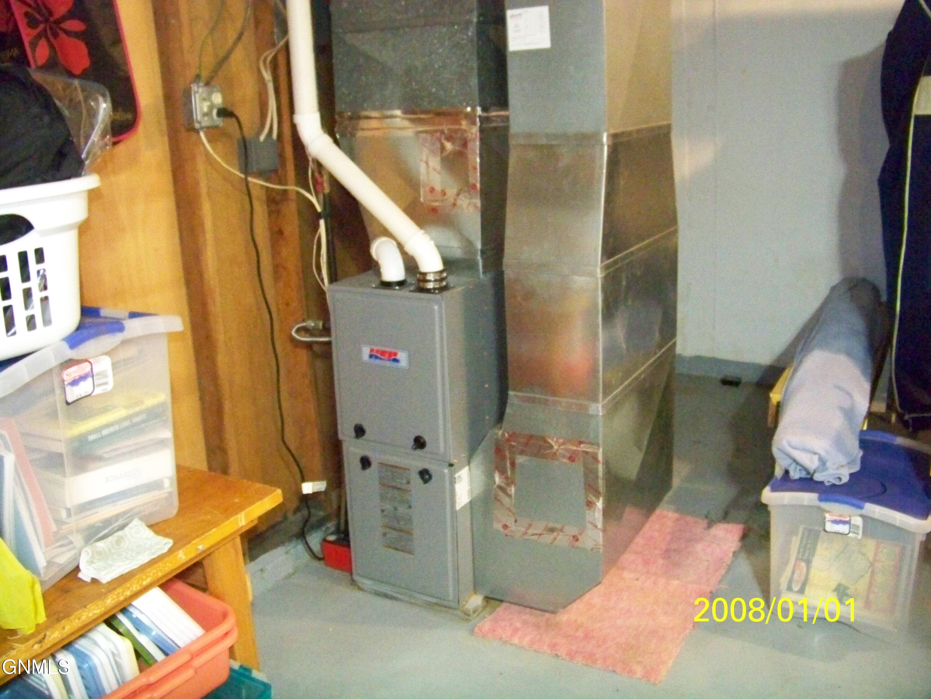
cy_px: 350
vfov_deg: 42.9
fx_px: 888
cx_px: 466
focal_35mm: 33
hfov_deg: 55.4
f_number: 2.8
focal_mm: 5.85
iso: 1600
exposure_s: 1/30
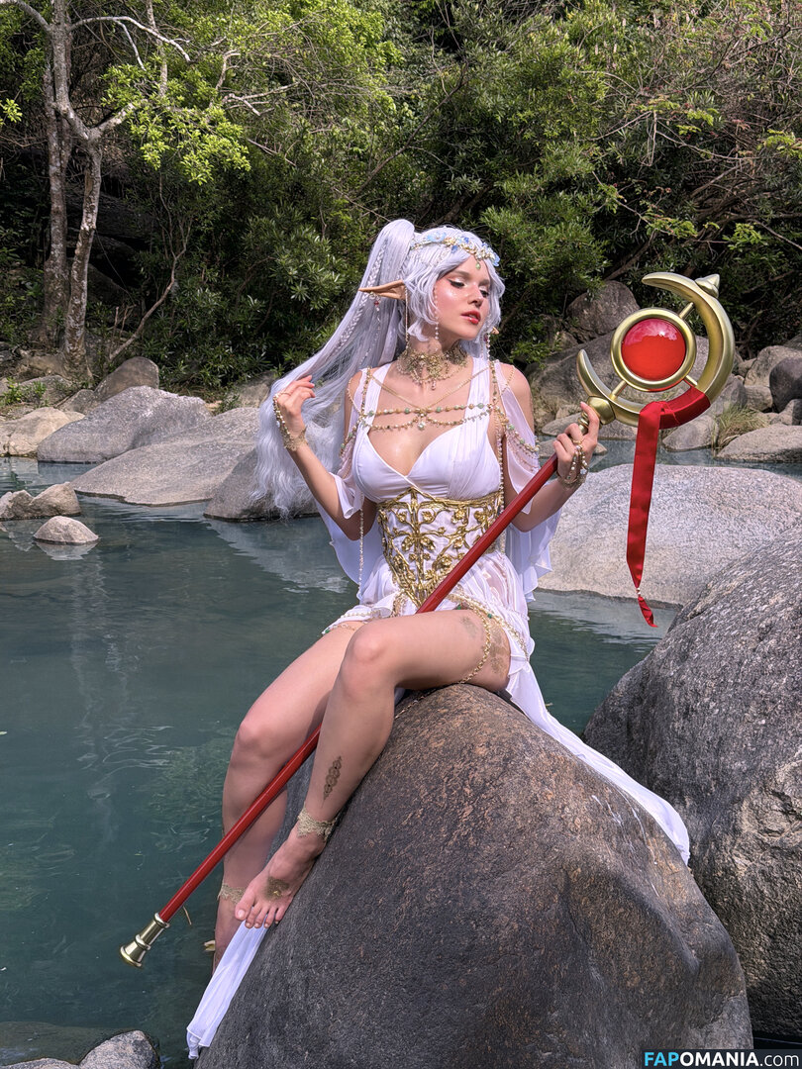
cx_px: 401
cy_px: 534
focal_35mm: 48
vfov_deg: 39.7
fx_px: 1483
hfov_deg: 30.3
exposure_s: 1/2762
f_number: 1.78
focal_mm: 6.76
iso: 64
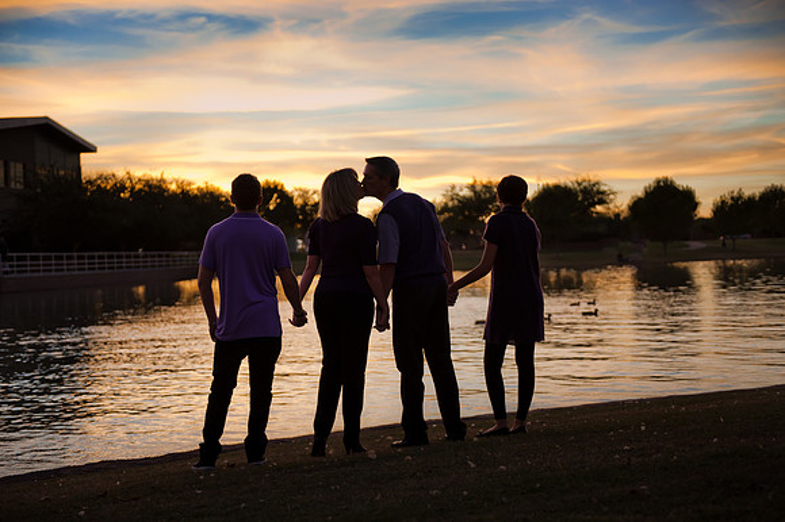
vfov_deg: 24.6
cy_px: 261
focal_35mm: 55
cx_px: 392
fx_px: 1199
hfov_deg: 36.3
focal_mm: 55
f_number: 2.8
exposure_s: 1/640
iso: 800
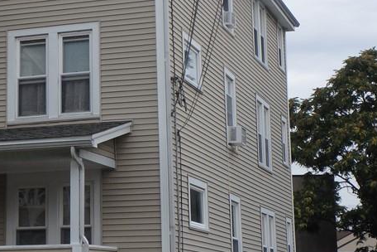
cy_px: 46
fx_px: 1026
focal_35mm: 98
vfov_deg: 13.9
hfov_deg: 20.6
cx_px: 69
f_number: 5.2
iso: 125
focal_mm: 7.5
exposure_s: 1/200
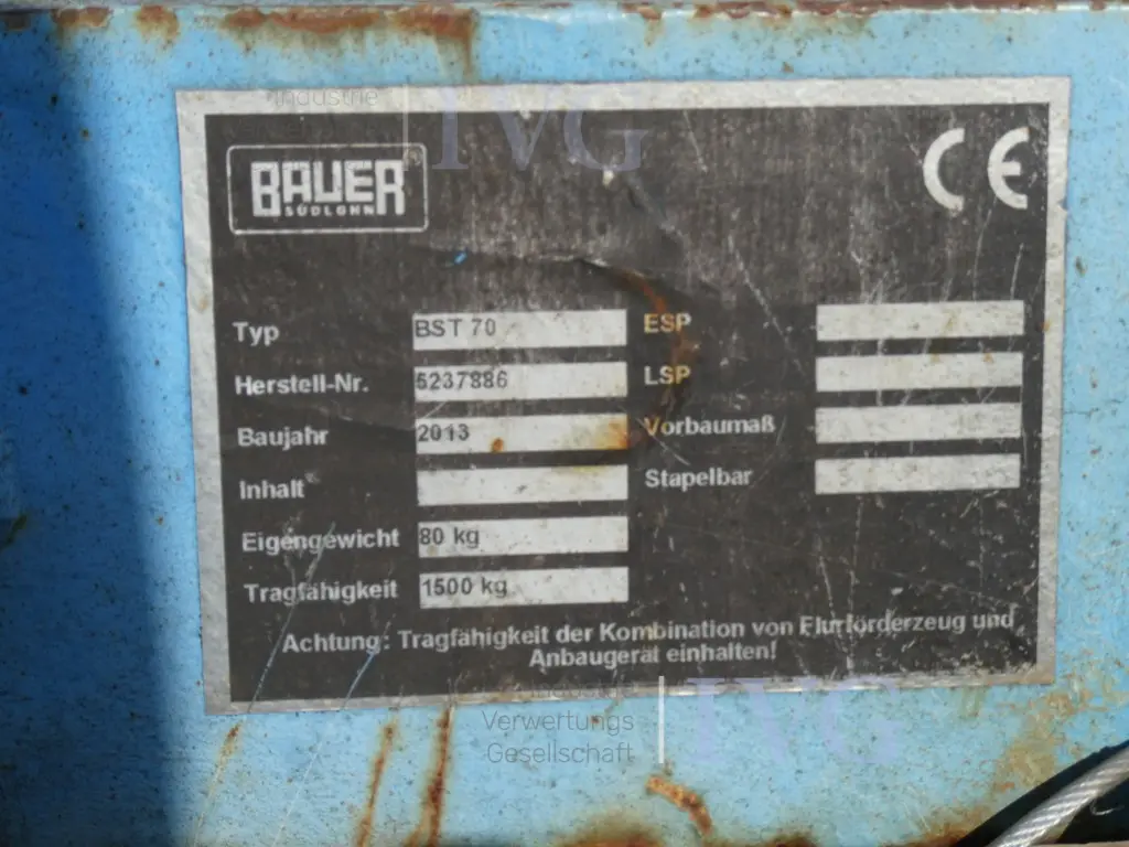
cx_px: 564
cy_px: 424
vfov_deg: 21.0
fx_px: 2283
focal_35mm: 70
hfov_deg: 27.8
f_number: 4.5
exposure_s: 1/640
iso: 80
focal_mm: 12.5
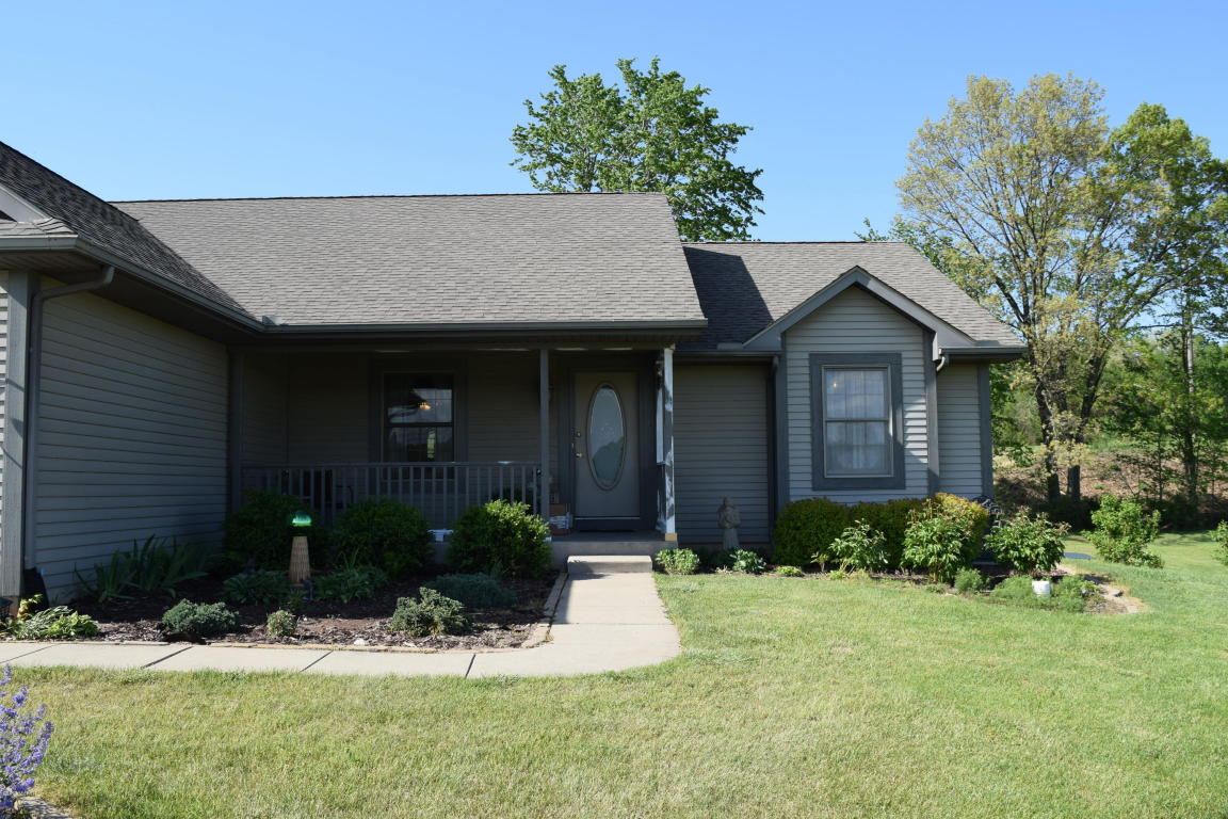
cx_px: 614
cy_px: 410
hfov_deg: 61.9
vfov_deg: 43.6
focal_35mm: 30
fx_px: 1023
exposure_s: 1/320
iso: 200
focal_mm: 20
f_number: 8
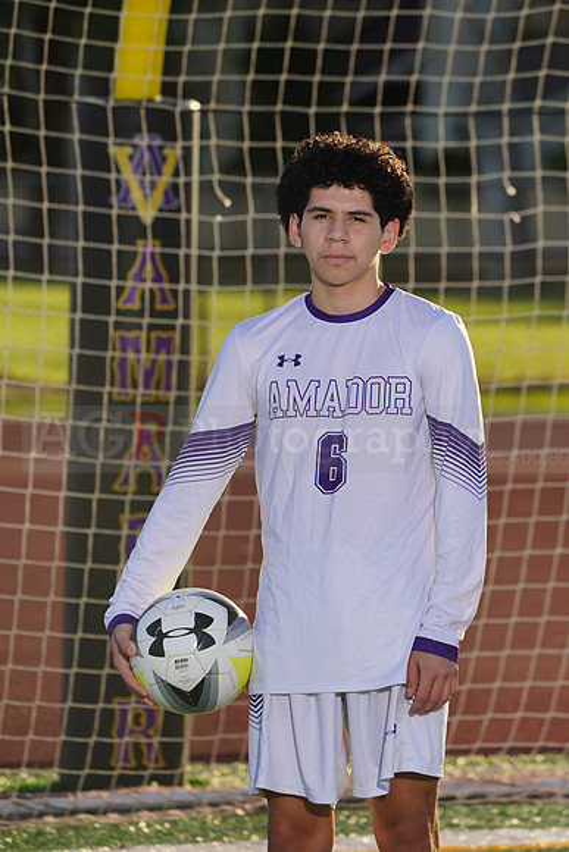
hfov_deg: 4.5
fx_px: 7179
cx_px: 284
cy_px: 426
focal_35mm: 303
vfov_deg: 6.8
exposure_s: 1/200
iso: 100
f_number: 9
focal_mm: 303
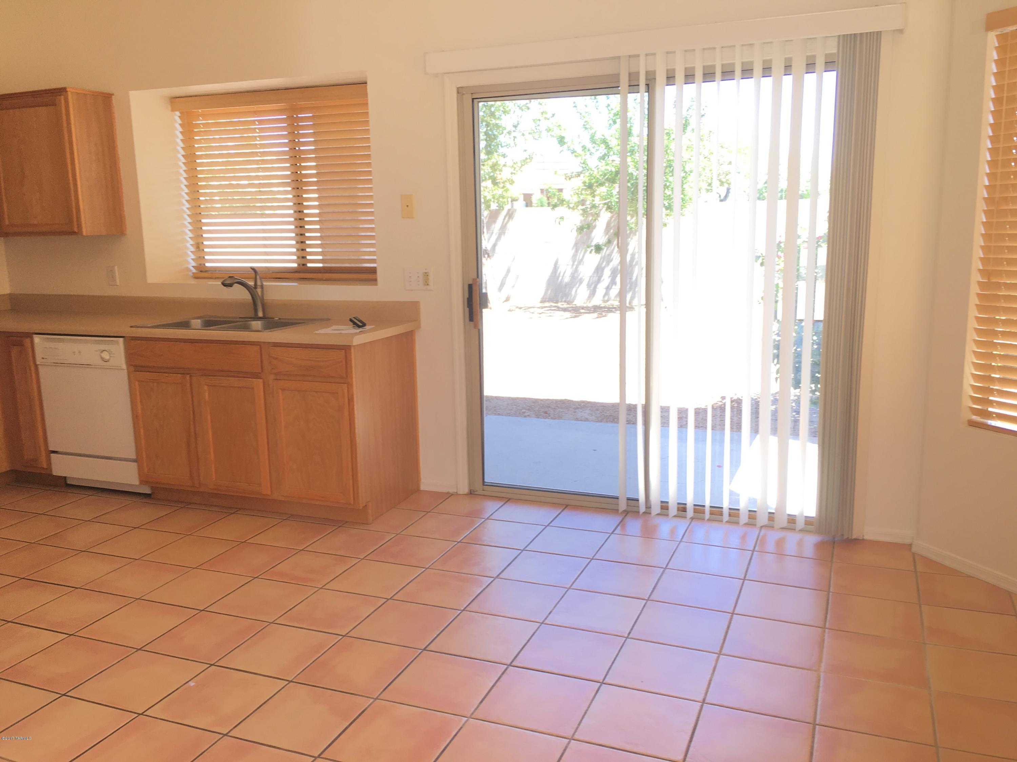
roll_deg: +1.9
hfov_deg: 61.7
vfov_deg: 48.2
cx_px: 508
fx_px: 852
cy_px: 381
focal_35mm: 29
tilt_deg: -10.4
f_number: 2.2
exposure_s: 1/40
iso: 25
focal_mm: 4.15
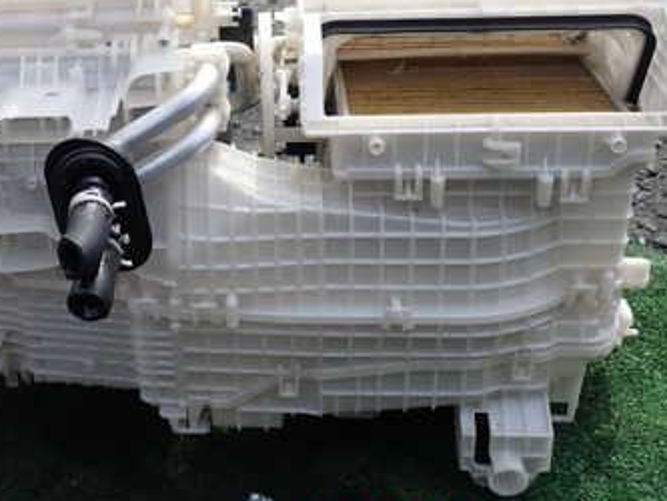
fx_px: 1041
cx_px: 154
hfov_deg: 34.7
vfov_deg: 26.6
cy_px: 106
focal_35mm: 54
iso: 100
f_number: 3.2
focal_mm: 5.4
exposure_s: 1/500
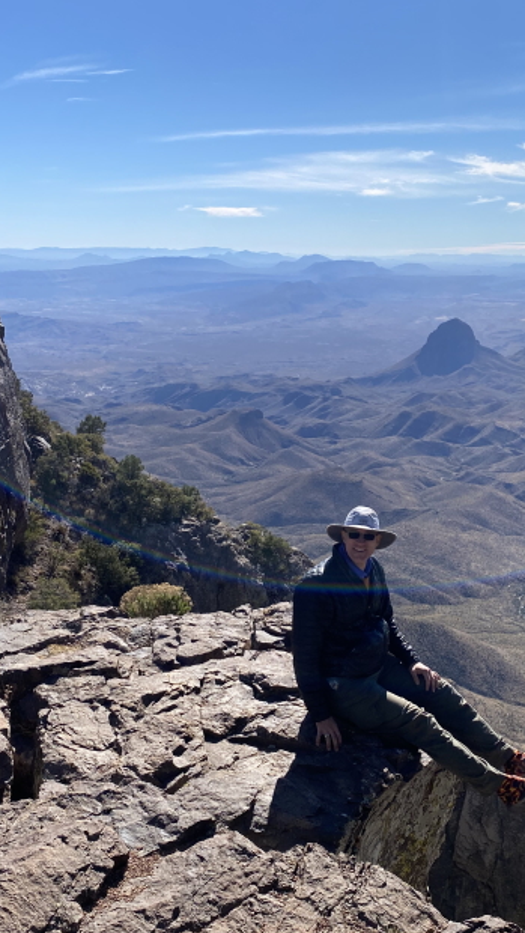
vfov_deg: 51.6
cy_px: 467
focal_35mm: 39
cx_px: 275
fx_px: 965
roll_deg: -0.2
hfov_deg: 30.4
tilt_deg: -11.7
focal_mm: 4.25
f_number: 1.8
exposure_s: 1/3731
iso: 32
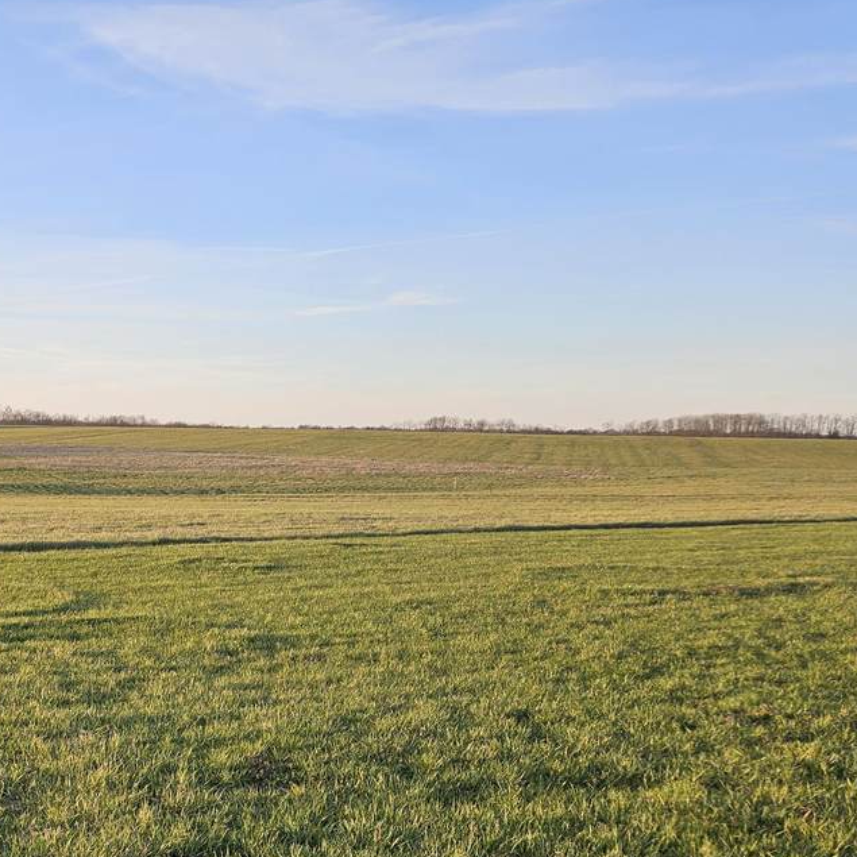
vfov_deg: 39.9
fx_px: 1148
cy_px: 629
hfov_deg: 37.5
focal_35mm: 41
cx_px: 47
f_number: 1.8
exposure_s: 1/518
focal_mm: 5.4
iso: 25
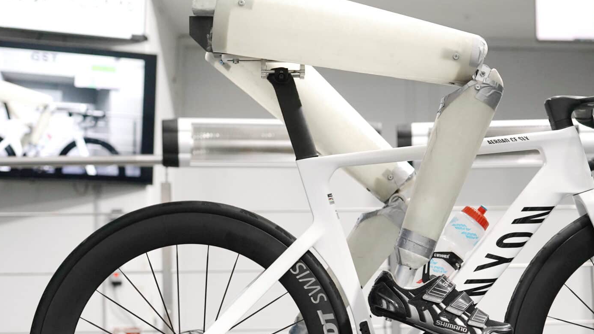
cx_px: 373
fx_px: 851
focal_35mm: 54
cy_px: 249
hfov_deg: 38.2
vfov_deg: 22.0
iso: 1600
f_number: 2.2
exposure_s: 1/800
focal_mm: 35
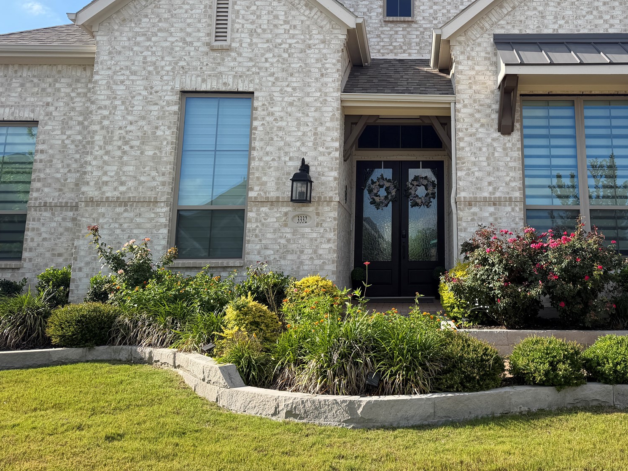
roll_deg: +0.7
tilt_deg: +11.0
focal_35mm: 33
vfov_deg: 42.2
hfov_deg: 54.1
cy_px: 148
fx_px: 599
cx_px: 423
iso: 80
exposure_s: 1/2000
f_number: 1.78
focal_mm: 6.76
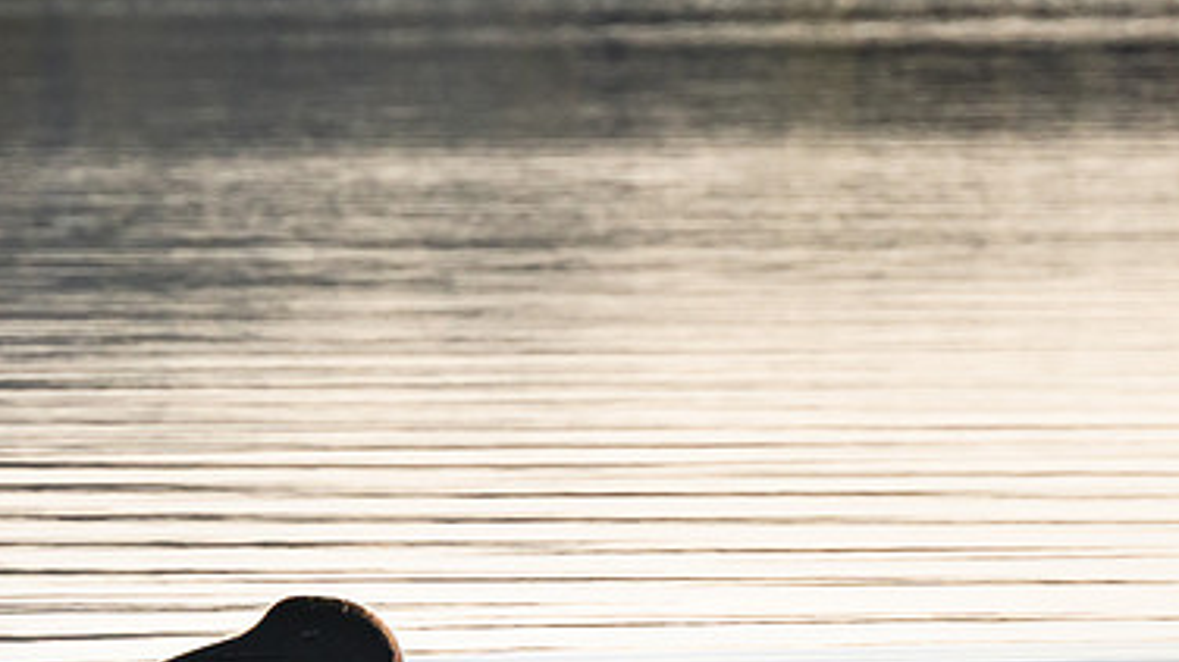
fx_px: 31776
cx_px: 346
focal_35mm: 1017
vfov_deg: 1.2
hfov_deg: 2.1
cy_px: 708
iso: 160
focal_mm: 210
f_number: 13
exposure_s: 1/250
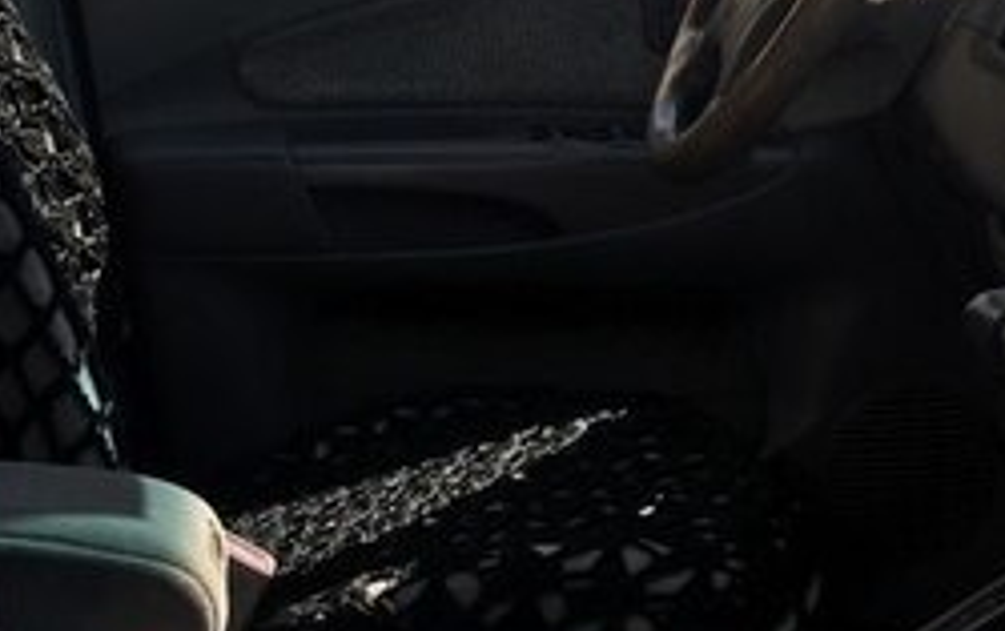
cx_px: 583
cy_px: -191
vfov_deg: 15.4
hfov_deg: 25.5
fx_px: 2222
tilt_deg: +1.5
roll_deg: +0.6
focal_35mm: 81
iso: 25
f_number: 2.2
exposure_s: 1/732
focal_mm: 4.15
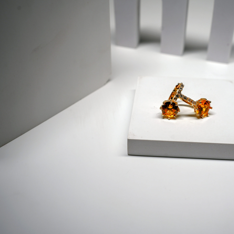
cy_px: 118
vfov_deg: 37.6
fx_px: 344
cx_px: 170
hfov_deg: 36.8
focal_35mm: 45
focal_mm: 35
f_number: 5.6
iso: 125
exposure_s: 1/160
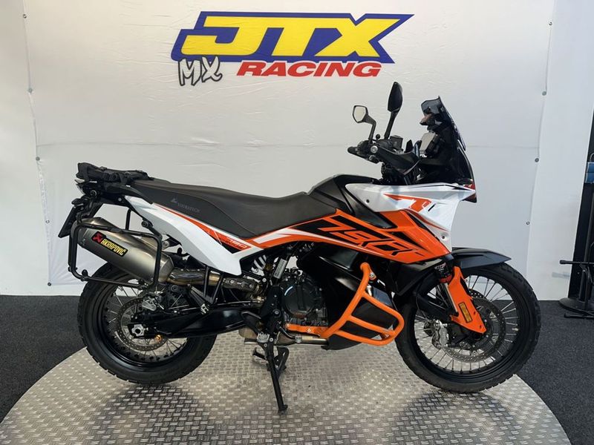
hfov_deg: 71.6
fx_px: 412
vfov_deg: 56.8
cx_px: 297
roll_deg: -0.9
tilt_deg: -10.2
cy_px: 222
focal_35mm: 24
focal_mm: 6.86
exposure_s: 1/100
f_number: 1.78
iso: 64
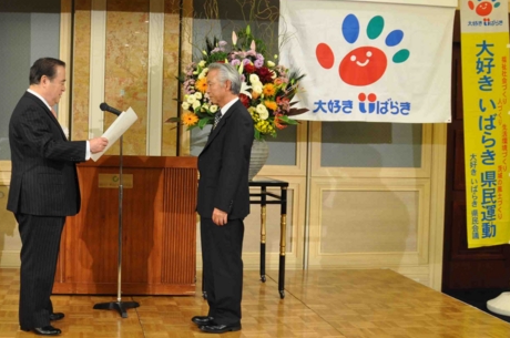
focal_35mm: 47
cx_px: 139
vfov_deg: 28.5
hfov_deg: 41.0
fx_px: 665
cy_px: 129
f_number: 4.5
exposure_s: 1/20
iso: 400
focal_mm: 18
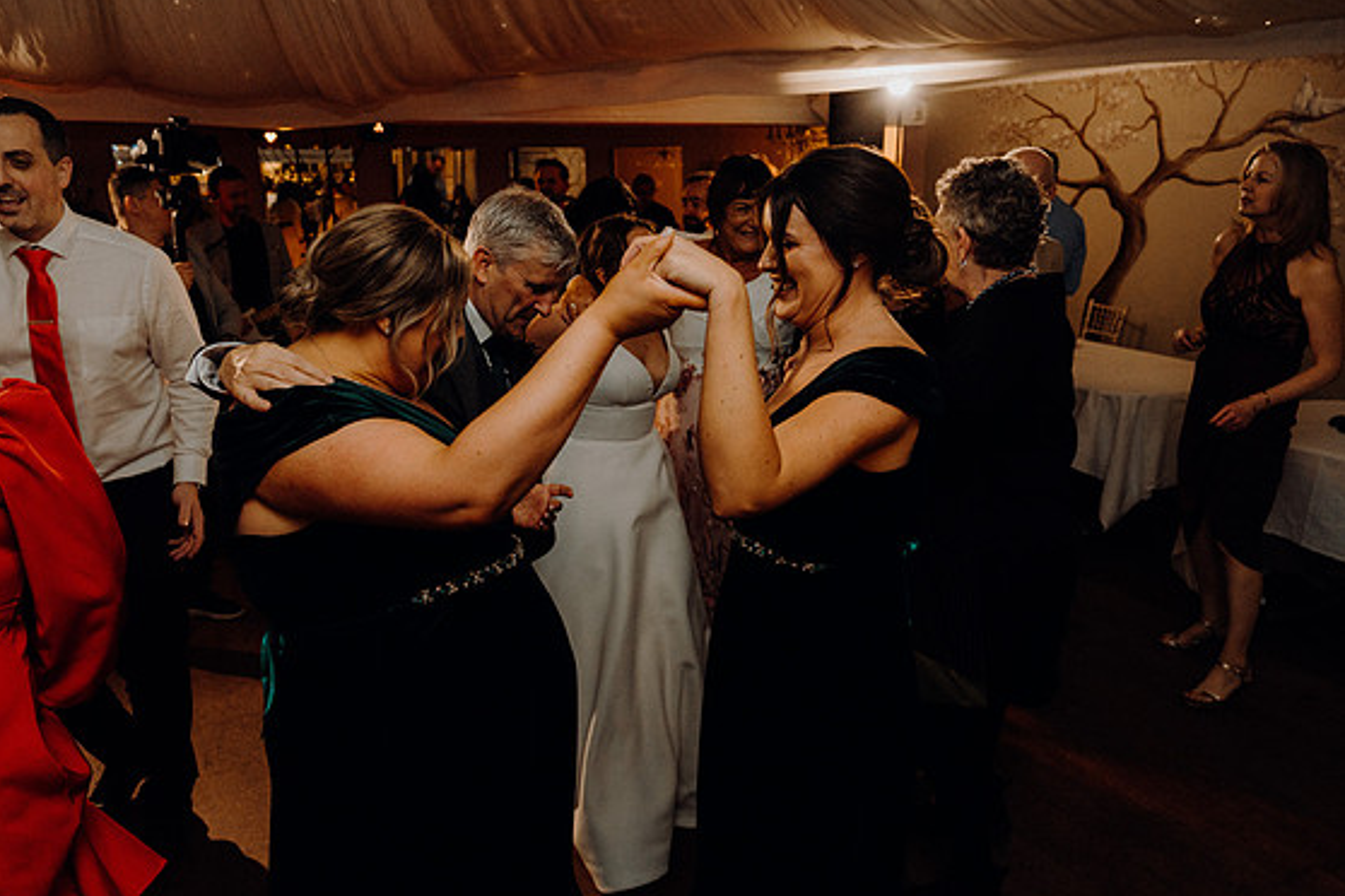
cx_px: 651
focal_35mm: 26
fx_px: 971
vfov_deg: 49.5
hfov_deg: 69.4
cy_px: 461
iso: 2500
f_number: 3.5
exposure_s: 1/160
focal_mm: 25
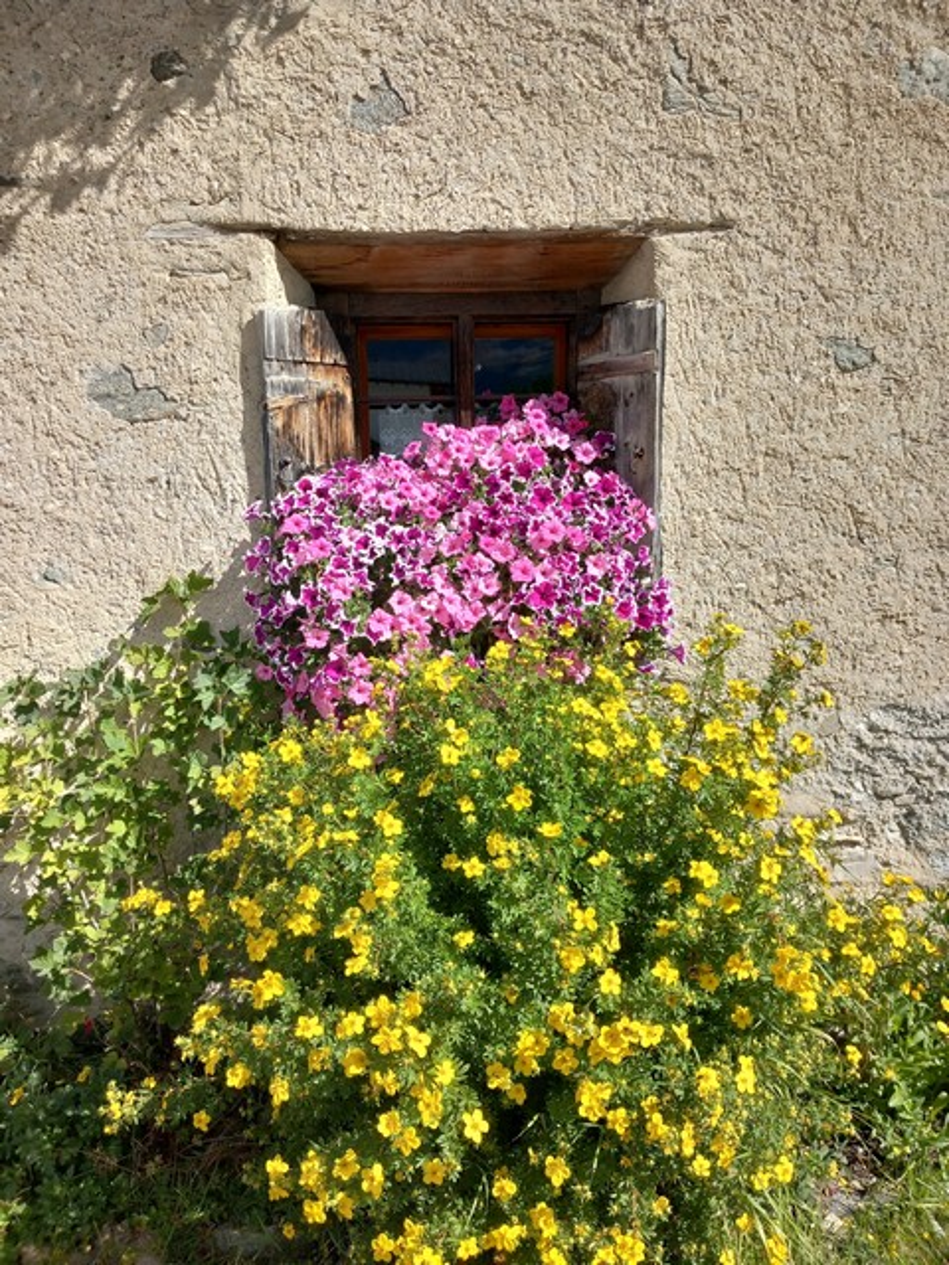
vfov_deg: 65.3
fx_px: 987
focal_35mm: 27
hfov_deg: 51.4
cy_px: 632
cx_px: 474
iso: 20
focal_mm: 4
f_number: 1.8
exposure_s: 1/483
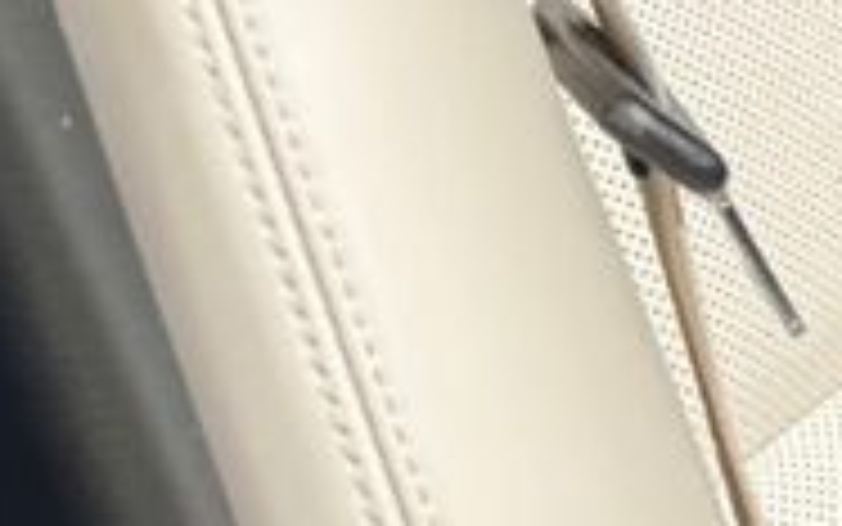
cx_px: 1860
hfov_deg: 12.5
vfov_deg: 8.5
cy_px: -800
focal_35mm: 139
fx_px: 3191
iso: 80
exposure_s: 1/1637
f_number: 1.78
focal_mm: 6.76
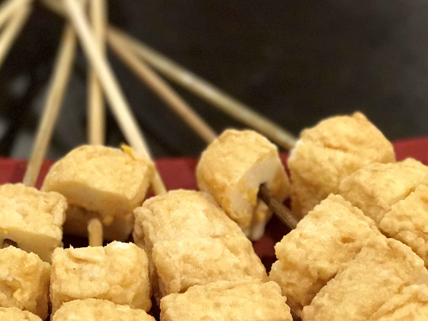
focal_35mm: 103
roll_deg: +0.2
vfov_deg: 14.3
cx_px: 72
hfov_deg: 18.9
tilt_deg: -44.2
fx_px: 1273
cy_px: 233
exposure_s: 1/50
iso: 400
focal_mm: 6.6
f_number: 2.8
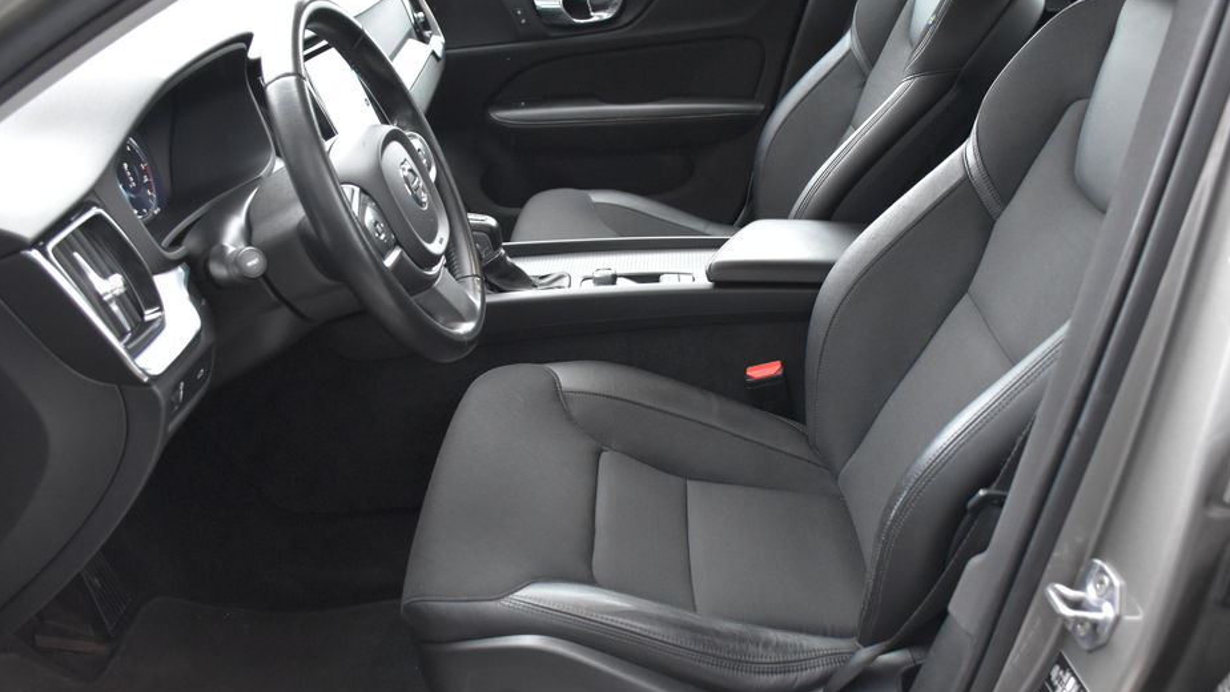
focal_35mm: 34
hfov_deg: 58.0
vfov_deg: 34.6
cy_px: 376
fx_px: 1109
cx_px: 622
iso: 2800
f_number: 3.5
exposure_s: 1/60
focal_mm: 20
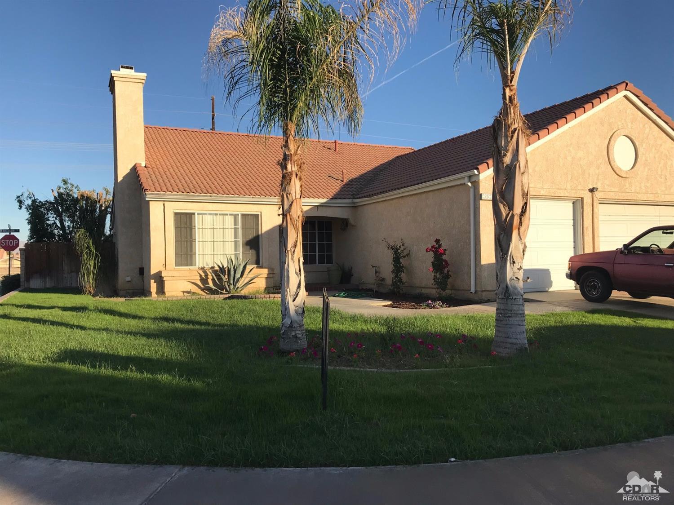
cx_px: 337
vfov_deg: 49.7
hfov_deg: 63.5
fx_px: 545
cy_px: 252
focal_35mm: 28
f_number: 1.8
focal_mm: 3.99
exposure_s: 1/1953
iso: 20
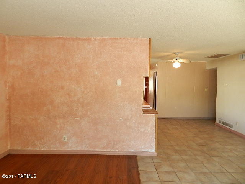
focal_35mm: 23
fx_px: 163
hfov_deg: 73.9
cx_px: 122
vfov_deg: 58.9
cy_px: 92
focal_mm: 4
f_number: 3.4
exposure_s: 1/30
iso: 360
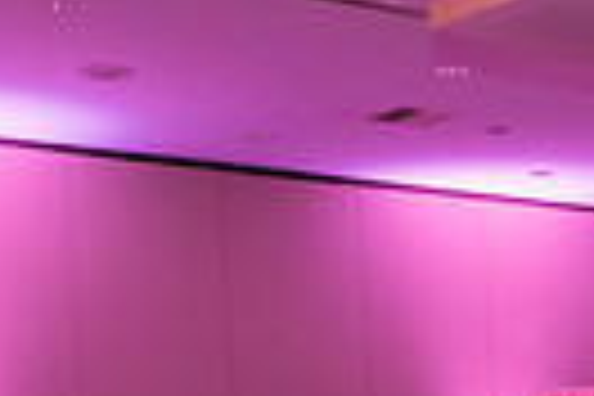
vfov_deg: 11.1
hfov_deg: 16.9
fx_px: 1881
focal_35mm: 114
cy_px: 758
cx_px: 783
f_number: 3.2
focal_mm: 26
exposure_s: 1/50
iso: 1600
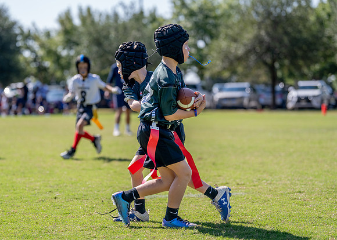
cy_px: 128
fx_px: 1163
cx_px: 141
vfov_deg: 11.8
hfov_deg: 16.5
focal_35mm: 122
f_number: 2.8
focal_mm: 105
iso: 250
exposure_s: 1/2500
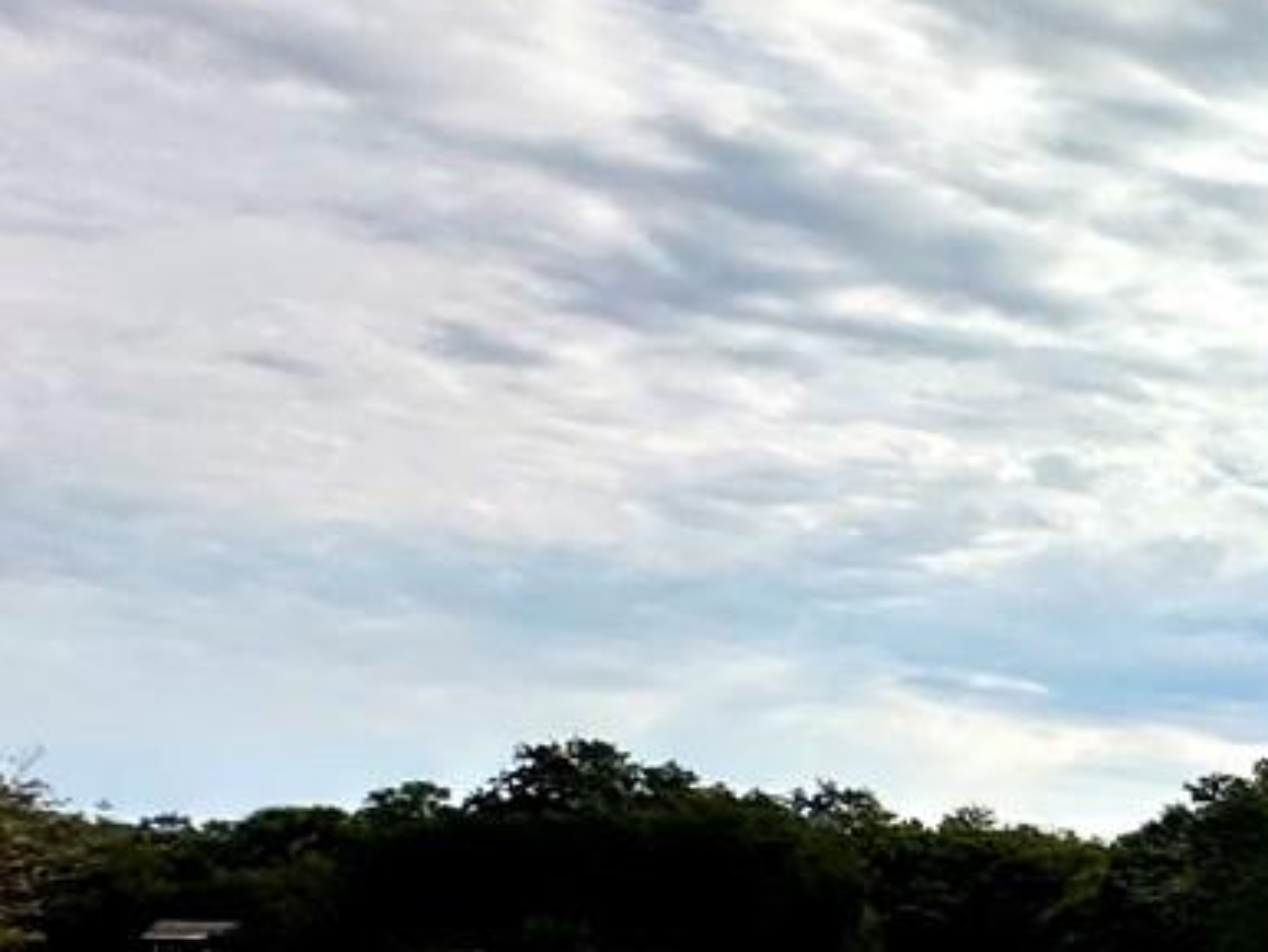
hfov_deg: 18.9
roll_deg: -0.4
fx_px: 2126
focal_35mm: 58
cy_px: 824
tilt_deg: +5.8
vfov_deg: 24.6
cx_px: 2572
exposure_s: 1/3861
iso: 40
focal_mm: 2.22
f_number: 2.2
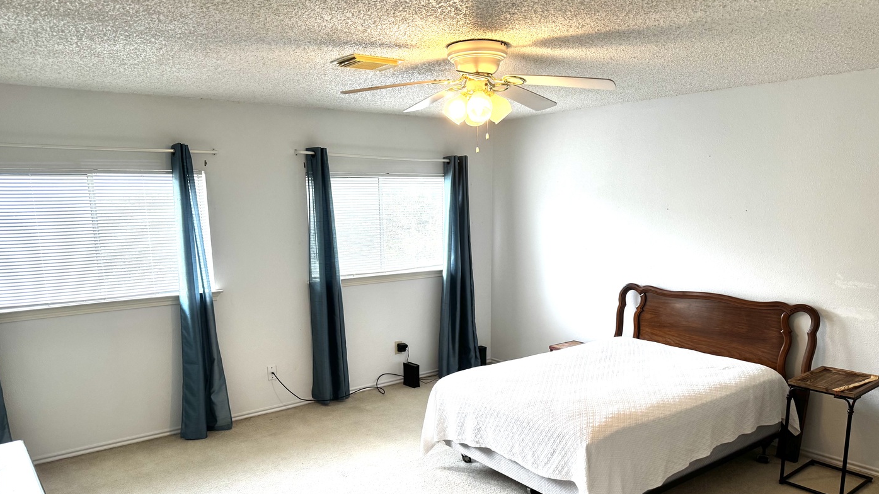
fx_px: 629
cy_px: 323
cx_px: 440
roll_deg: +0.0
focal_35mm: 27
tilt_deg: -12.7
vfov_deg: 42.4
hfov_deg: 69.9
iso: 100
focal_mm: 6.76
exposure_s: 1/120
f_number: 1.78
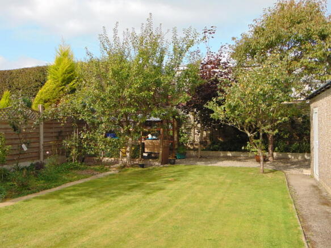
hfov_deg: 55.4
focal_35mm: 33
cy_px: 124
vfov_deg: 42.9
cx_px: 166
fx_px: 315
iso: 80
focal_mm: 5.8
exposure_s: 1/640
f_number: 3.2
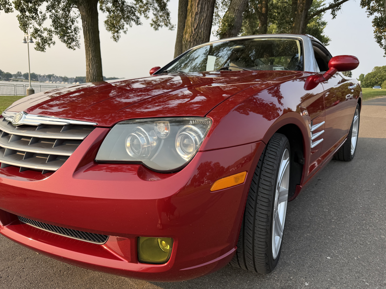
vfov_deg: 56.8
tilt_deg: -10.7
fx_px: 268
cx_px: 193
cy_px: 144
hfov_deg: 71.6
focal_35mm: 24
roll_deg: -1.9
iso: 80
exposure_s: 1/1075
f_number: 1.78
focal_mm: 6.76
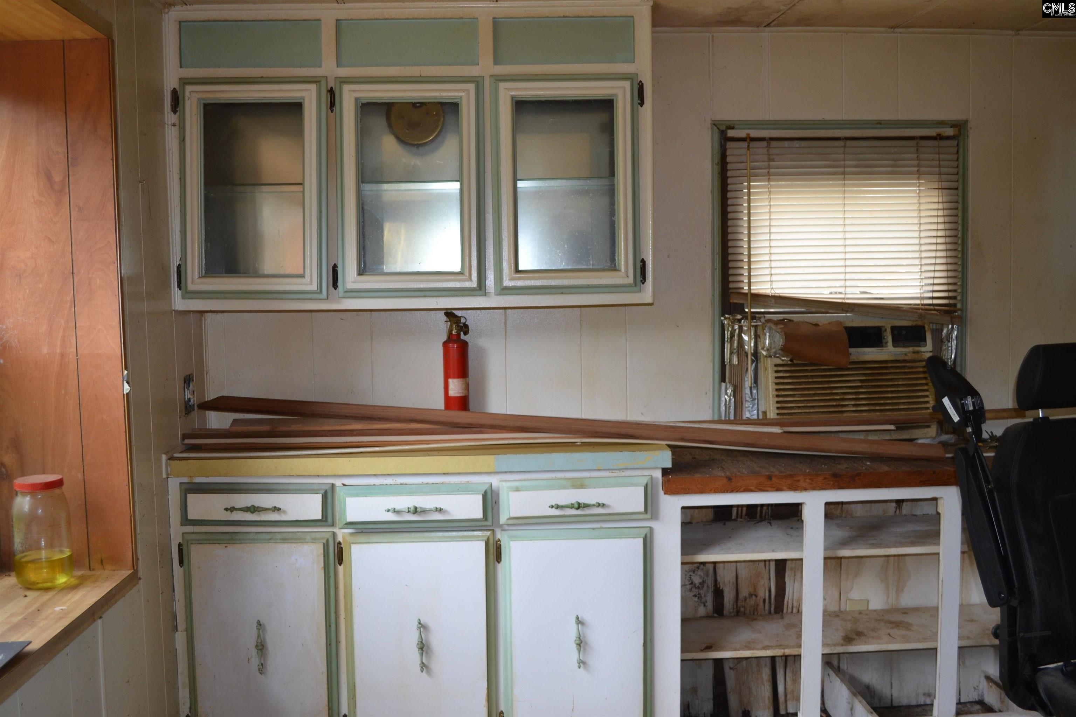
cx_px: 538
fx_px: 986
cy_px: 358
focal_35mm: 33
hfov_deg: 57.2
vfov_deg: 40.0
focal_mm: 22
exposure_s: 1/60
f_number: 4
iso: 400
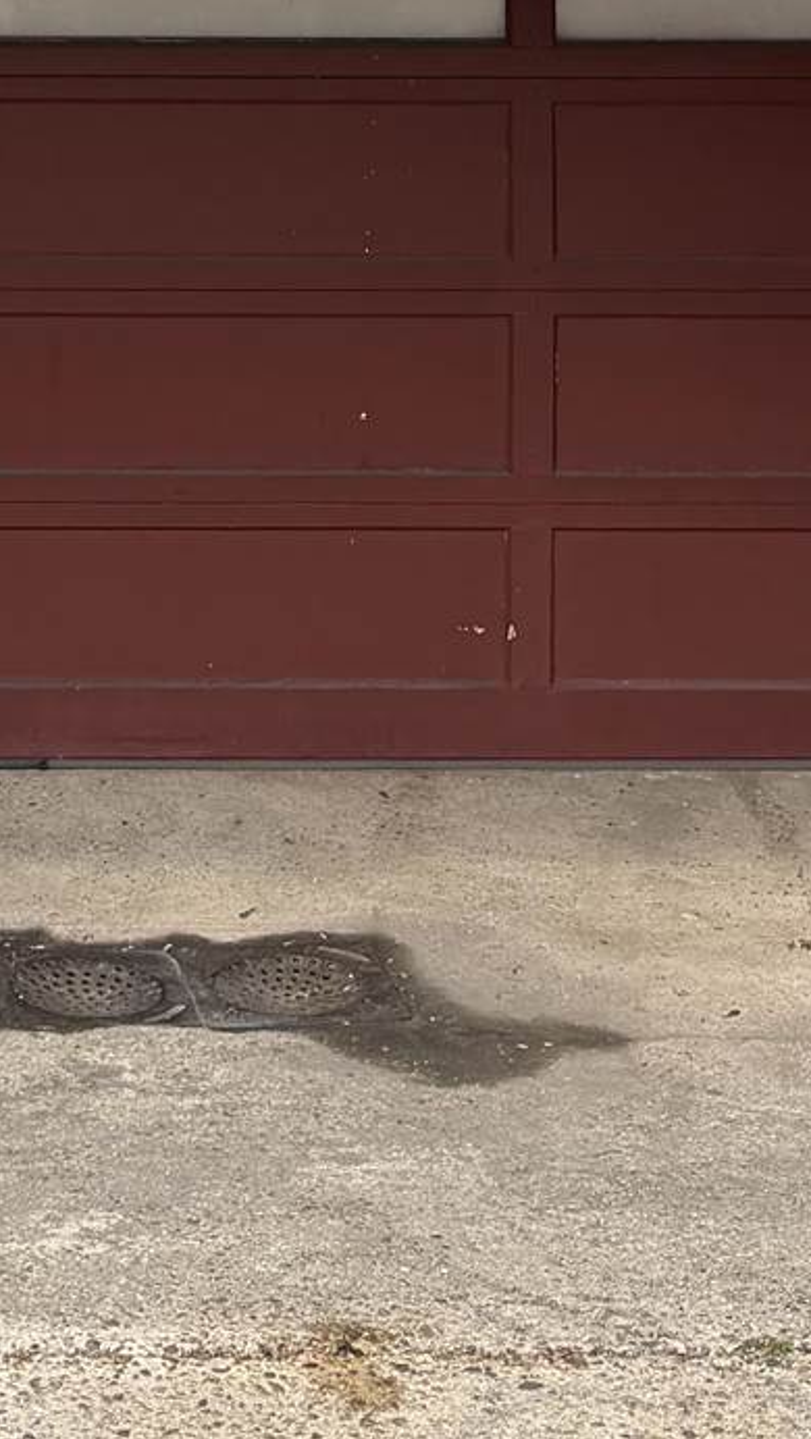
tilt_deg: +2.1
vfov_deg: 22.4
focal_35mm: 87
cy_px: -320
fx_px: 3321
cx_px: -71
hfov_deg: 13.6
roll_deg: +0.0
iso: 80
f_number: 1.78
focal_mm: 6.76
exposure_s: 1/3145
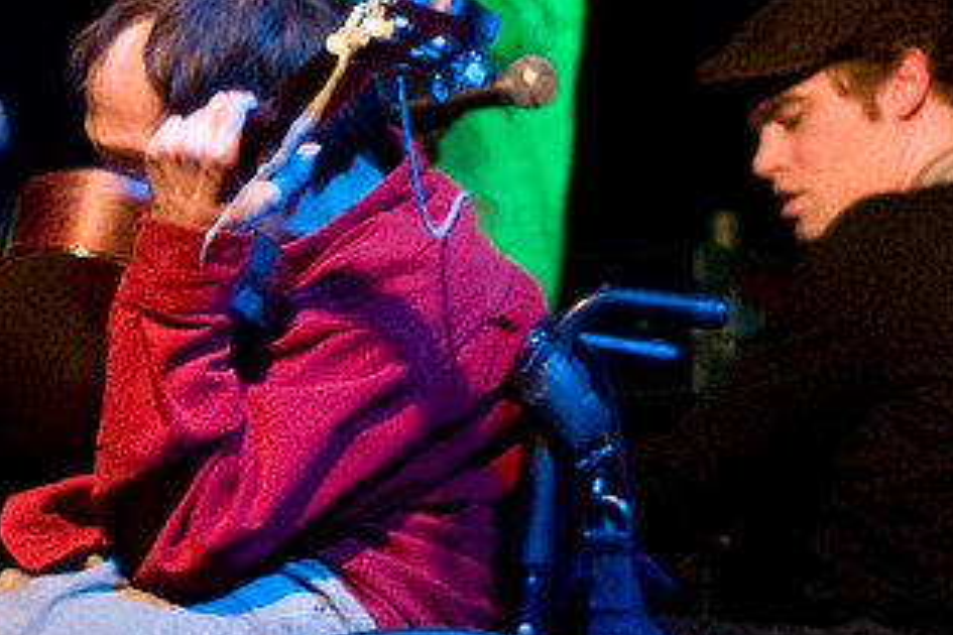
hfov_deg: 14.9
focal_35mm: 138
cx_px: 363
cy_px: 147
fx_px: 3653
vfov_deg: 9.9
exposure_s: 1/40
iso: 1000
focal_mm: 50
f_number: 1.8
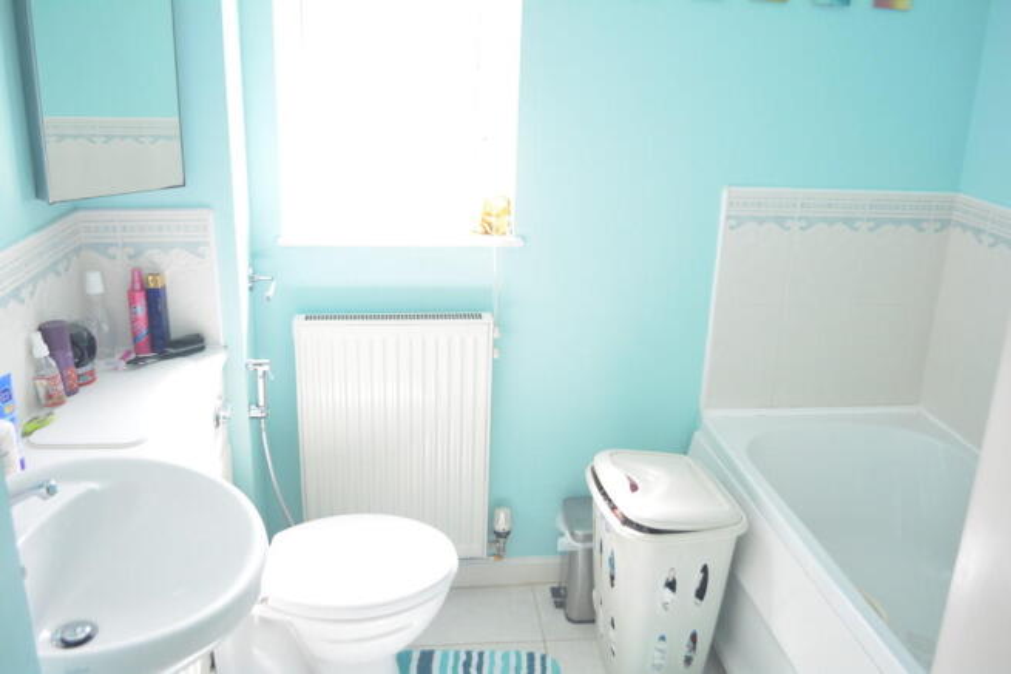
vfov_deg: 43.6
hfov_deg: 61.9
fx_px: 843
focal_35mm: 30
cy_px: 337
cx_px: 506
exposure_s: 1/160
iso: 1600
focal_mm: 20
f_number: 3.8
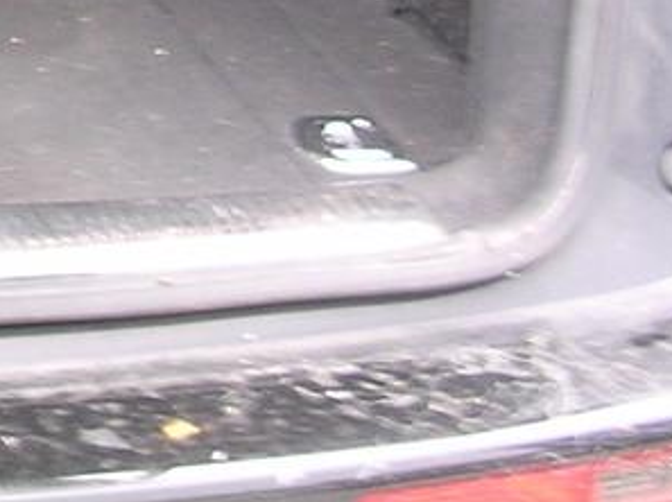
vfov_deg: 8.5
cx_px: -620
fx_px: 3180
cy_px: -561
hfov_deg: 11.1
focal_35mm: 164
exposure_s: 1/6.9
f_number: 2.8
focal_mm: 5.8
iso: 100
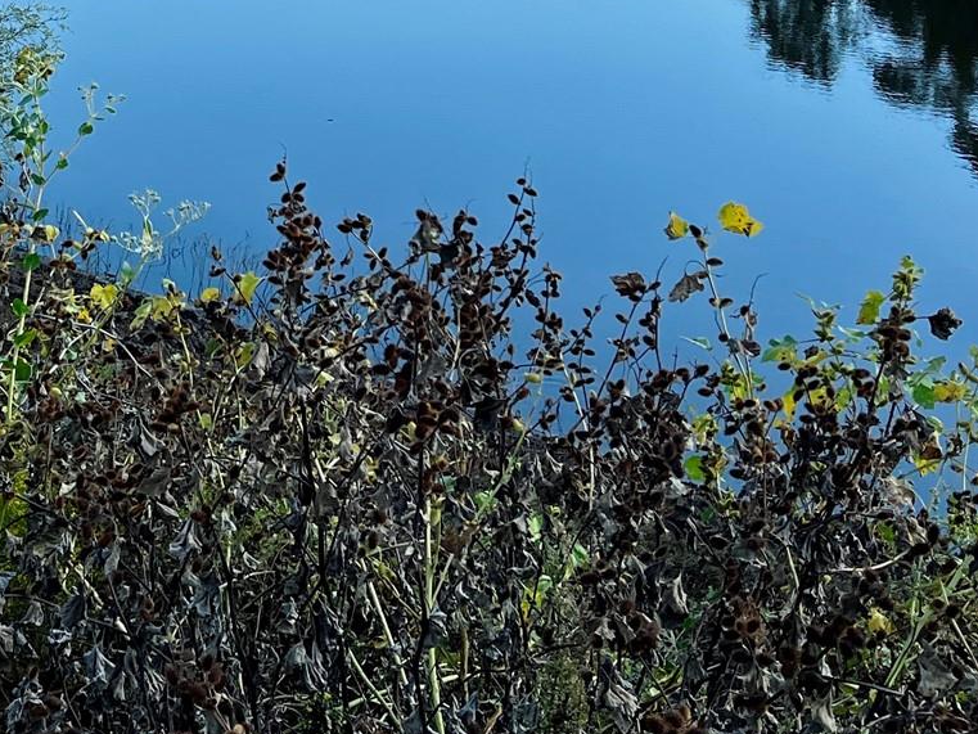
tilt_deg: -4.6
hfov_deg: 26.9
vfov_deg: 19.5
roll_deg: -0.9
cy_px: -195
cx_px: 112
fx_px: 1978
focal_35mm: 70
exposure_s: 1/2222
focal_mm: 5.1
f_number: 1.6
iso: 50
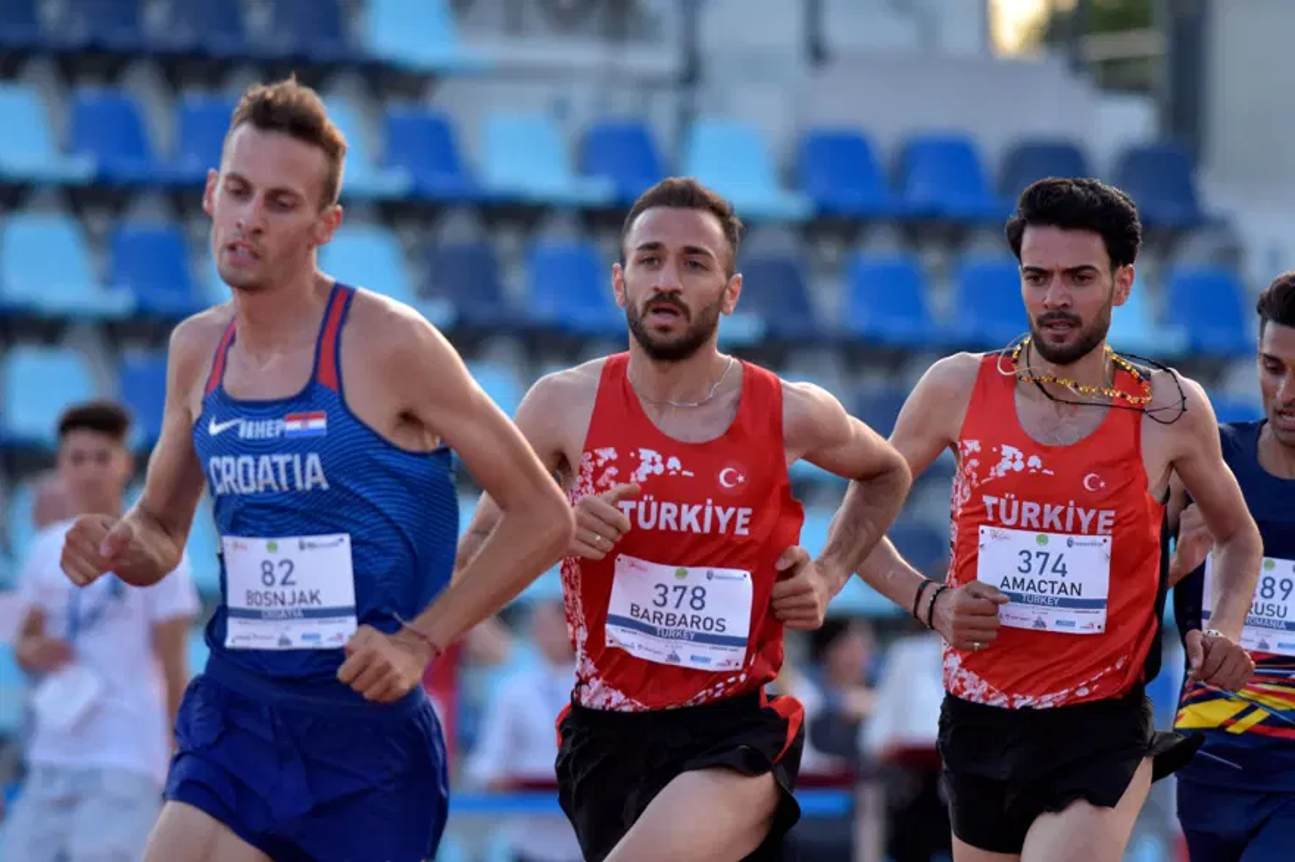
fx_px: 16181
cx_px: 648
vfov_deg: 3.1
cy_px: 431
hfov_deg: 4.6
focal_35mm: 450
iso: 1000
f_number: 4.5
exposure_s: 1/1000
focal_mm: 300
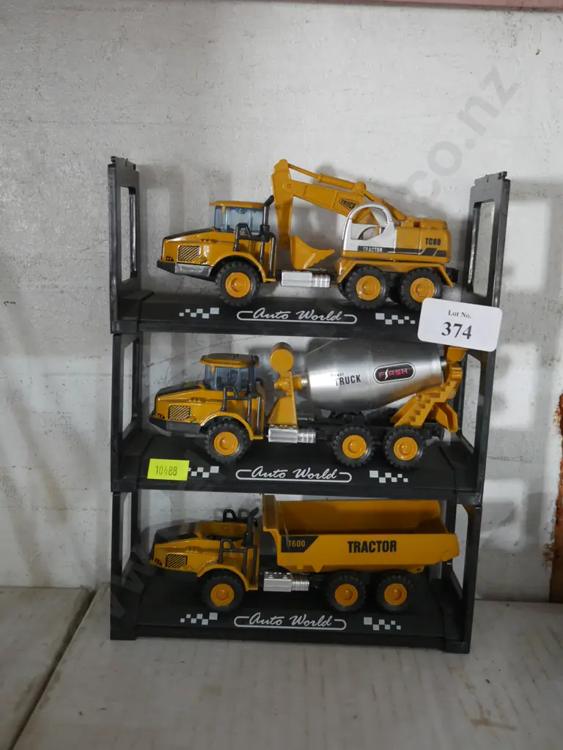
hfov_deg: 37.7
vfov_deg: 49.0
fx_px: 824
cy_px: 375
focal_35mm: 38
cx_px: 282
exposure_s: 1/60
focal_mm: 19
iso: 3200
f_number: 4.5
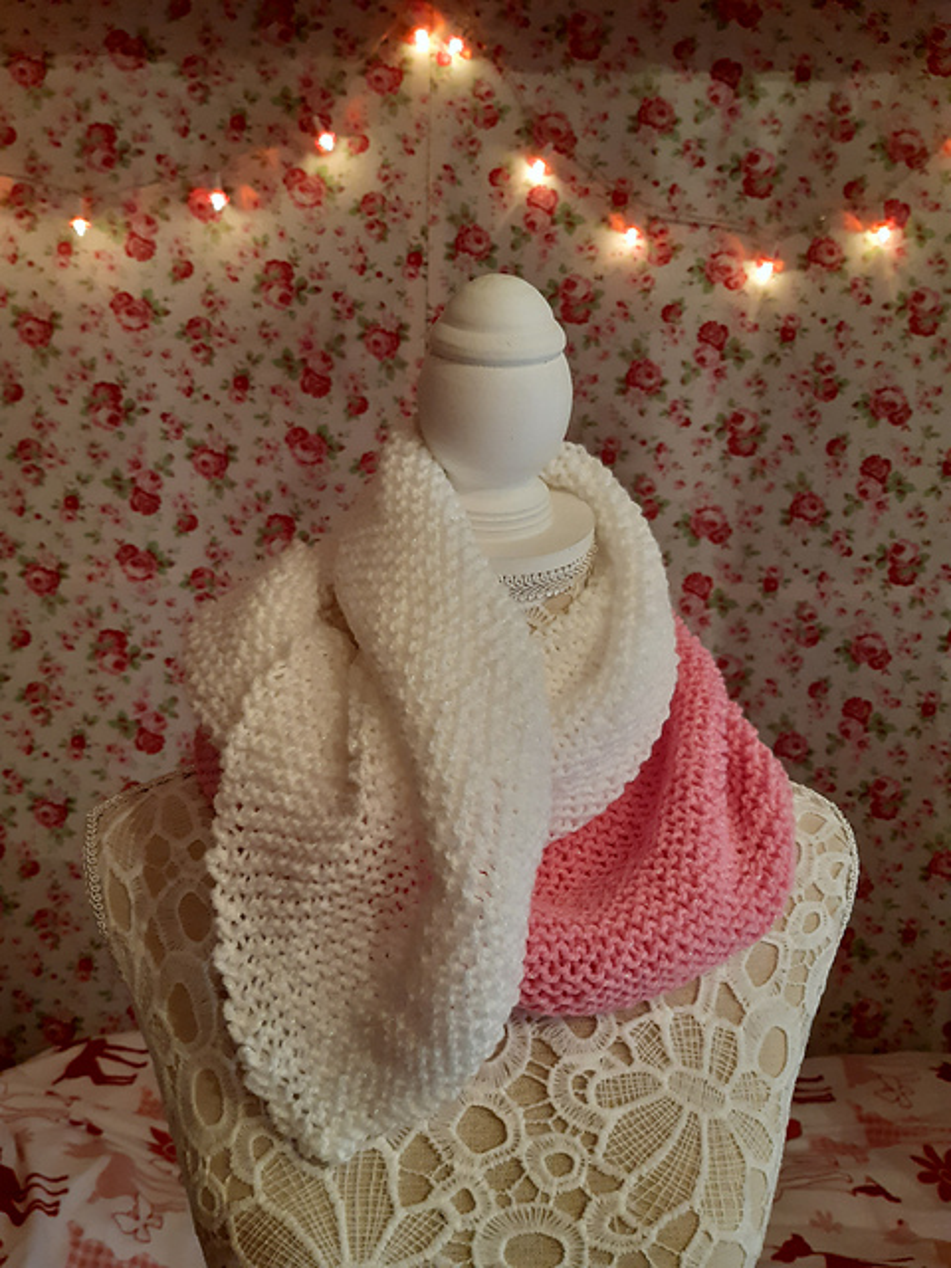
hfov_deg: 53.1
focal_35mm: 26
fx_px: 952
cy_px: 634
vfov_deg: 67.3
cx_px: 476
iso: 320
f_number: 1.7
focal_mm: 3.92
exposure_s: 1/50
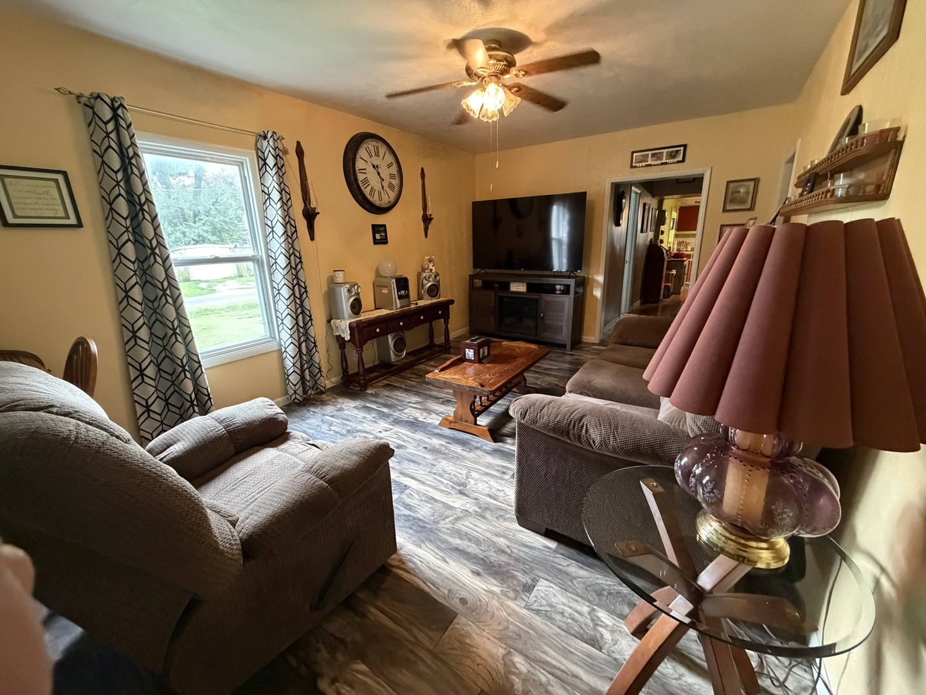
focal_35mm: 14
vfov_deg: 85.7
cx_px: 463
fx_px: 375
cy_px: 348
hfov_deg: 102.1
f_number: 2.2
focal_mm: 2.22
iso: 800
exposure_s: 1/60
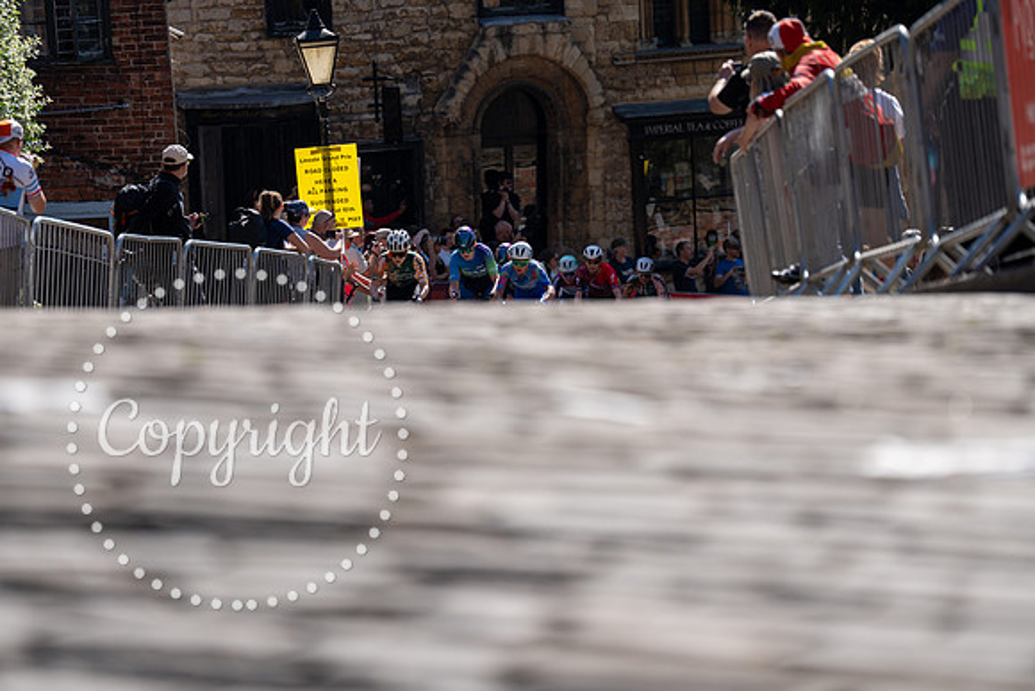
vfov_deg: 7.7
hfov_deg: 11.5
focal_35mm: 178
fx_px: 5120
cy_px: 346
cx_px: 518
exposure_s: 1/1000
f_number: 3.5
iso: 100
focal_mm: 176
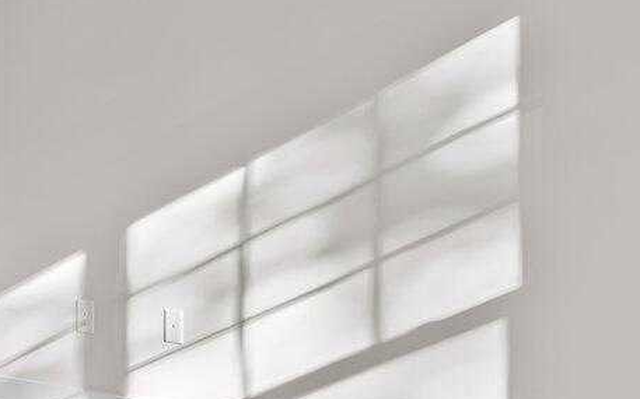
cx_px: 83
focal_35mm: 64
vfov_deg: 20.2
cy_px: 131
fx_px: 1116
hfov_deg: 30.8
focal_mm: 14
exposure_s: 1/4
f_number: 7.1
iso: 200
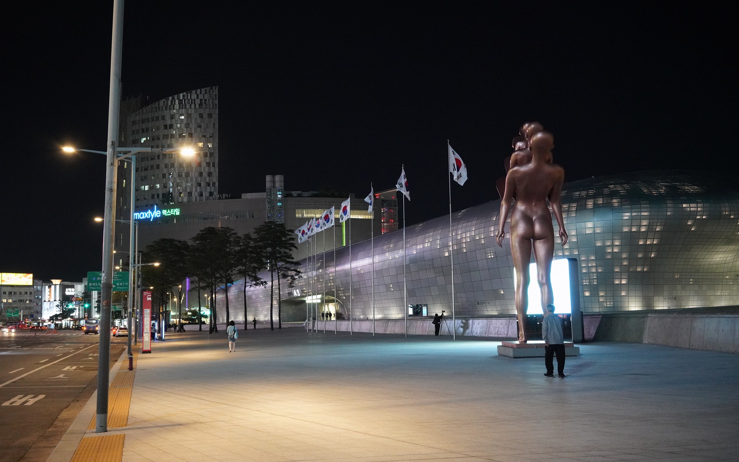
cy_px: 226
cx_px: 369
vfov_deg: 35.3
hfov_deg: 54.0
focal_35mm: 36
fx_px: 725
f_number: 5.6
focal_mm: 35
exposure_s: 1/80
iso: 10000
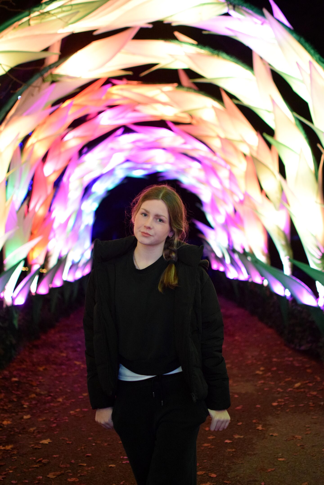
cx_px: 162
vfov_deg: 37.9
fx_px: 709
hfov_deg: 25.8
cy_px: 242
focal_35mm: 52
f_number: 2
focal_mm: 35
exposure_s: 1/100
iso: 3200
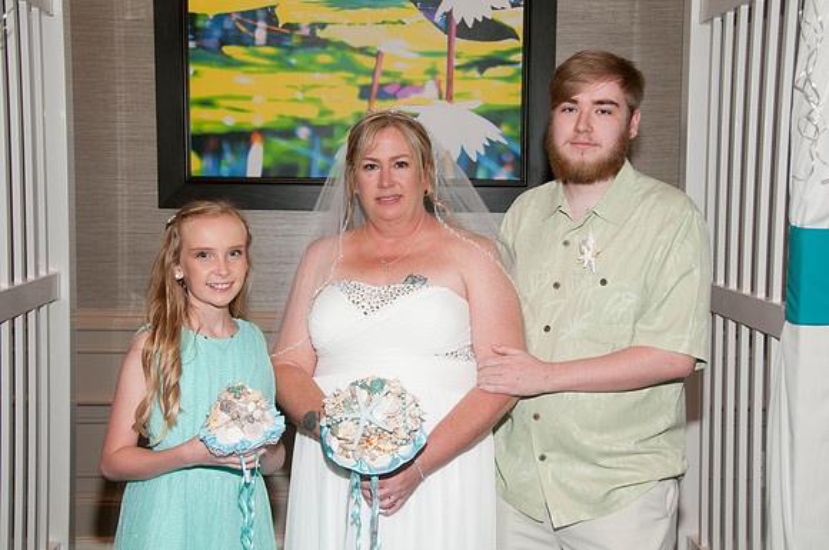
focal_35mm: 51
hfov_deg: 38.9
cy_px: 275
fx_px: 1173
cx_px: 414
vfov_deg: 26.4
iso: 400
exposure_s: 1/60
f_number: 5.6
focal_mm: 34
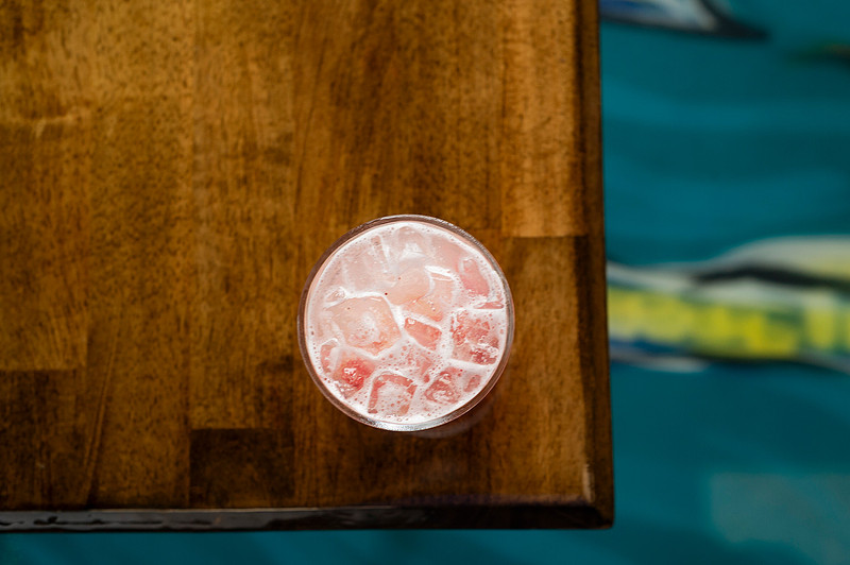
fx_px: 1180
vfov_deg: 26.9
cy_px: 282
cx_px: 425
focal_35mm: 50
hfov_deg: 39.6
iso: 640
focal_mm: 50
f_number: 5
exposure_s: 1/80
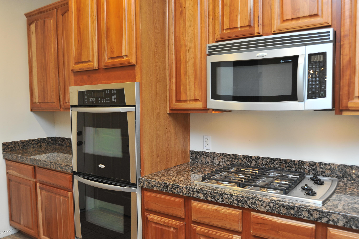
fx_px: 319
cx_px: 180
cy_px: 120
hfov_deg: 58.7
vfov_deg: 41.1
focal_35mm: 32
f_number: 6.3
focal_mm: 32
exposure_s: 1/30
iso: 640
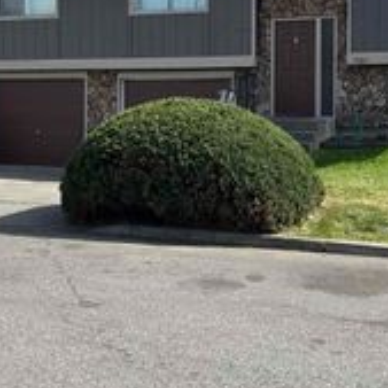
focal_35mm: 68
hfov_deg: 25.3
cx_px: 147
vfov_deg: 25.1
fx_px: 862
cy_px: 100
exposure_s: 1/3356
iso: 50
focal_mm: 5.7
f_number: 1.5
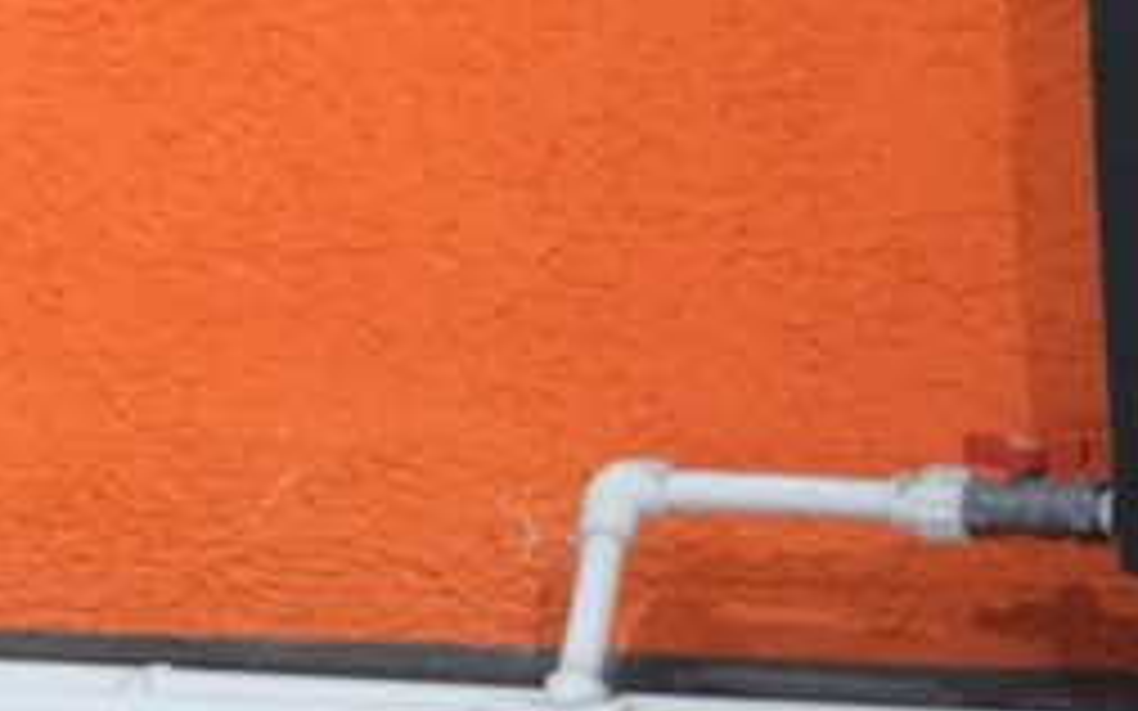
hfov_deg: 6.3
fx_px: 9798
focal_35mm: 316
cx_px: -1880
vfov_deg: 4.1
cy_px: -772
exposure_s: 1/100
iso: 1600
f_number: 4
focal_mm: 32.5
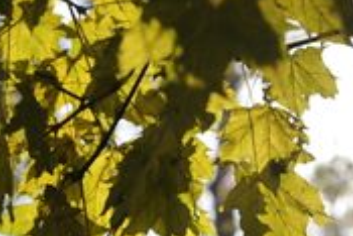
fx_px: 2434
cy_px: 325
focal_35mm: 248
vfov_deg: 5.5
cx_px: 222
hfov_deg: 8.3
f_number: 8
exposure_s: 1/320
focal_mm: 62
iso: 500
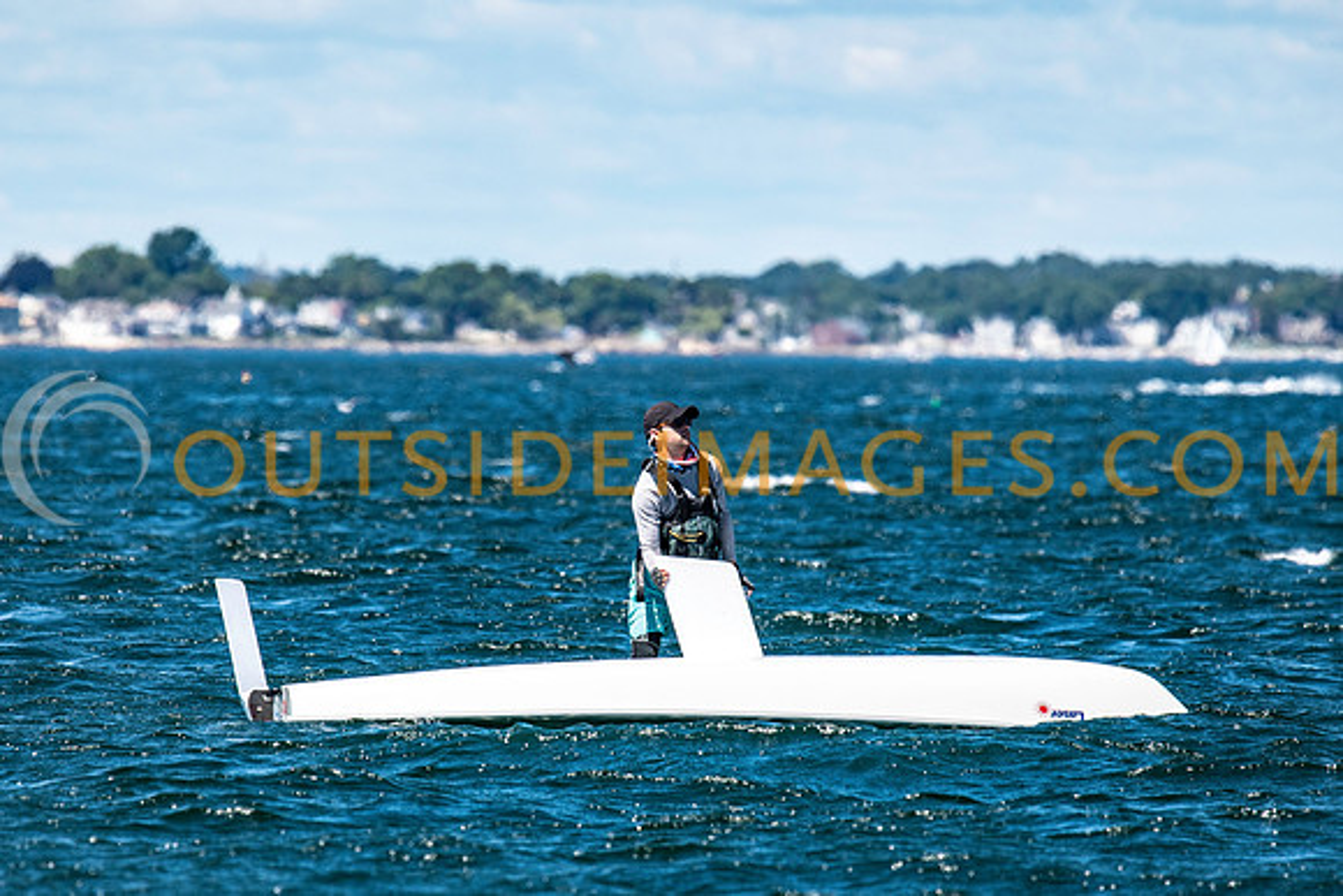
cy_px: 502
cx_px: 590
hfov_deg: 3.9
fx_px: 19946
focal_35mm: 535
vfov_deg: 2.6
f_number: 5
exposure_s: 1/3200
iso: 400
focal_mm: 300
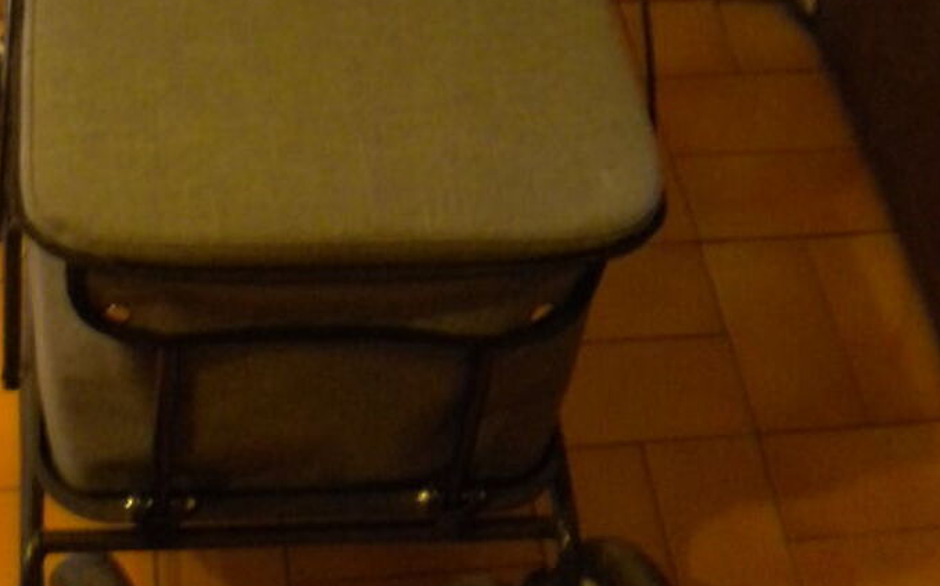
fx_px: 1869
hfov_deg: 28.1
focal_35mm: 73
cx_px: 326
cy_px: 28
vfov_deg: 17.5
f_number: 3.1
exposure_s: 1/13.3
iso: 400
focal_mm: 6.3
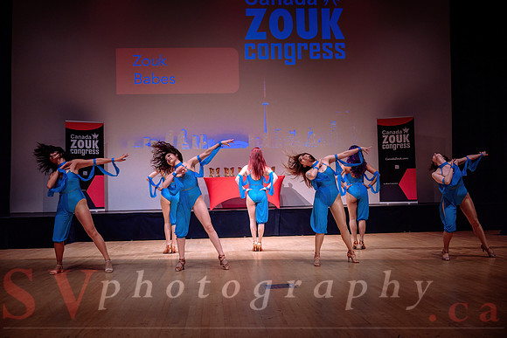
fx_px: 535
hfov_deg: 50.7
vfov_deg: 35.1
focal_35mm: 38
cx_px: 254
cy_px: 169
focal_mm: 38
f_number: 2.8
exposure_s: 1/500
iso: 1600
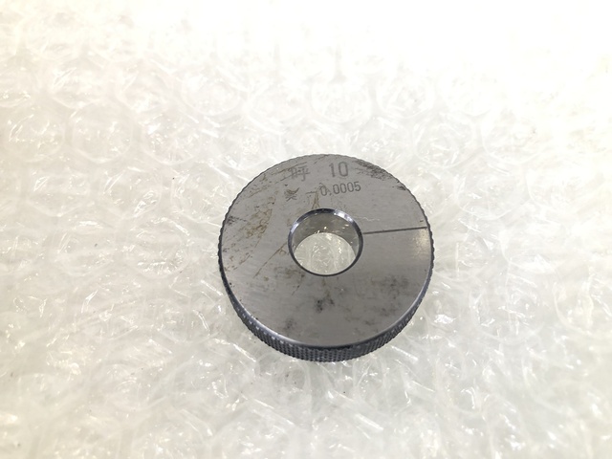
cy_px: 230
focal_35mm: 28
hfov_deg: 63.4
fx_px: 495
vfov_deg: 49.7
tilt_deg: -60.2
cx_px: 306
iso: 40
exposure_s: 1/15
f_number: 1.8
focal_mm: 3.99
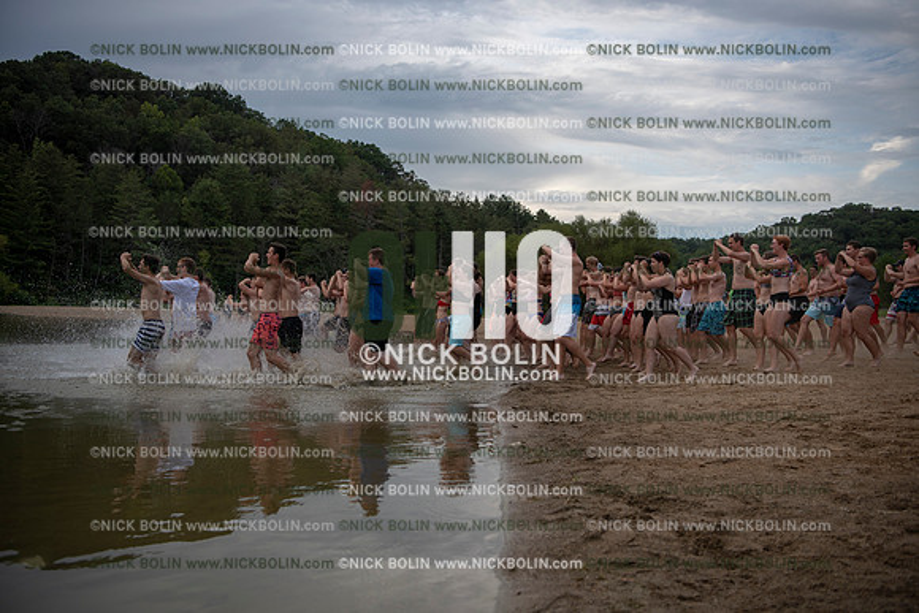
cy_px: 306
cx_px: 460
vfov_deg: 38.9
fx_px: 868
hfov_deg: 55.8
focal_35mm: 34
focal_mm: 34
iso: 160
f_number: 3.2
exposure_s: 1/1600
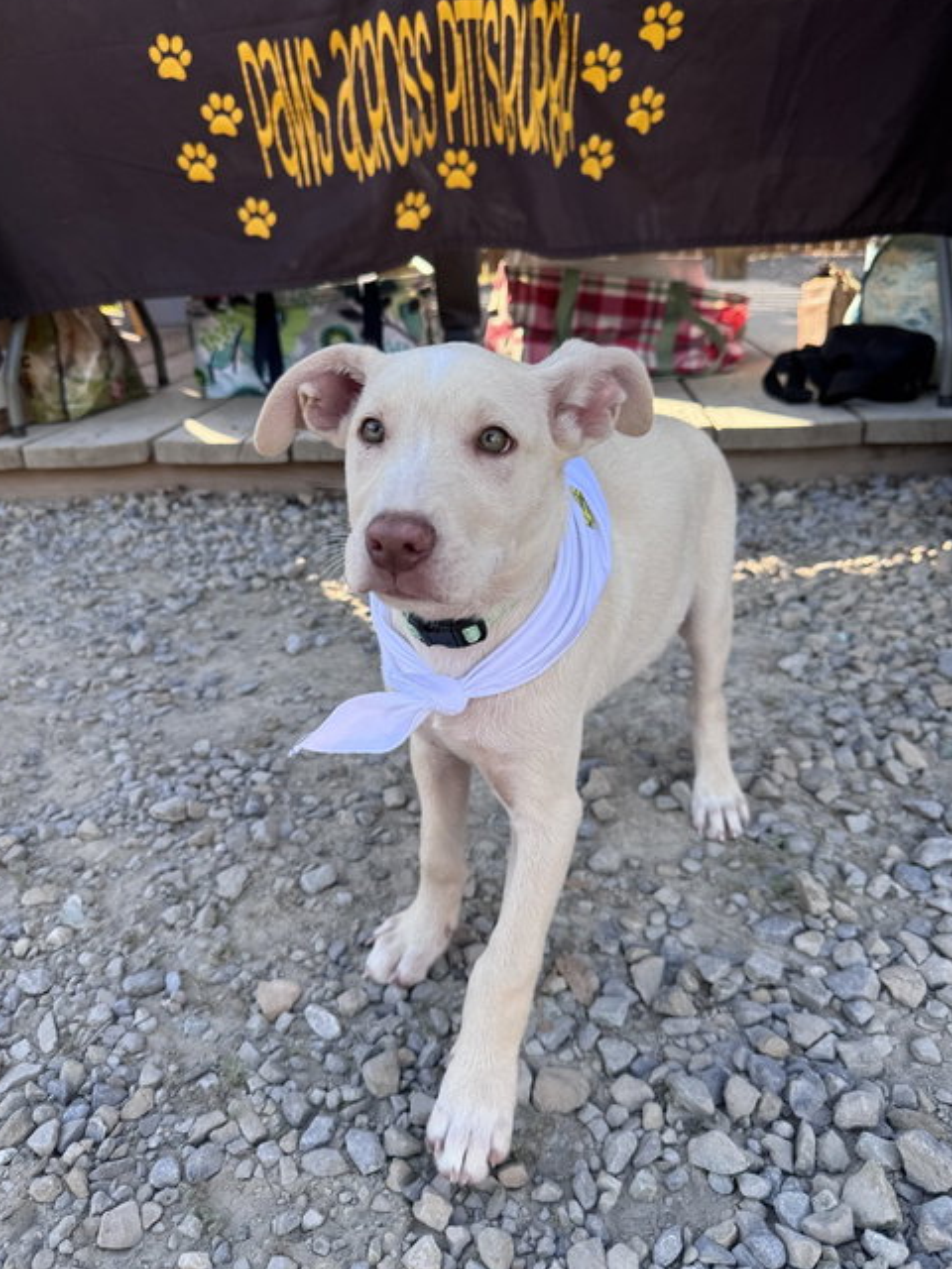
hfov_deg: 54.9
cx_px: 468
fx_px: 917
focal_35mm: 25
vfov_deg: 69.4
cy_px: 647
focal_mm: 6.76
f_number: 1.78
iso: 80
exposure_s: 1/514
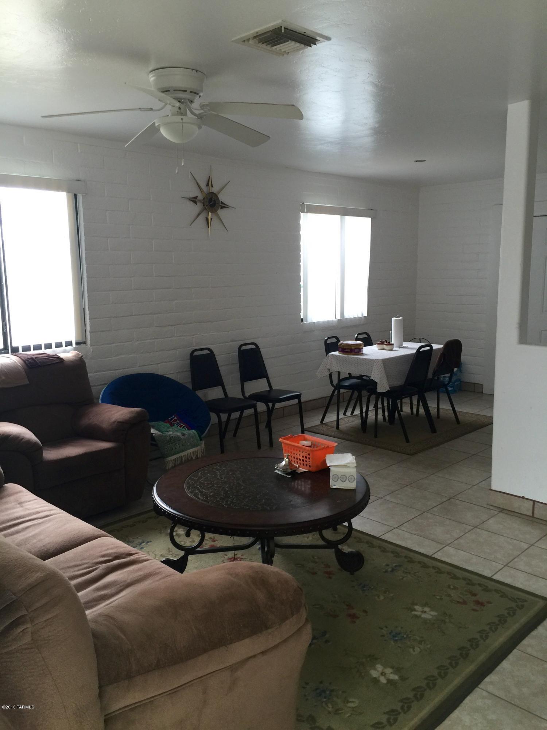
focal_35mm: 29
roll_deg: +1.4
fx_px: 611
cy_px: 365
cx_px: 274
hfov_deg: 48.2
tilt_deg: -9.3
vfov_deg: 61.7
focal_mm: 4.15
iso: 40
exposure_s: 1/30
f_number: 2.2
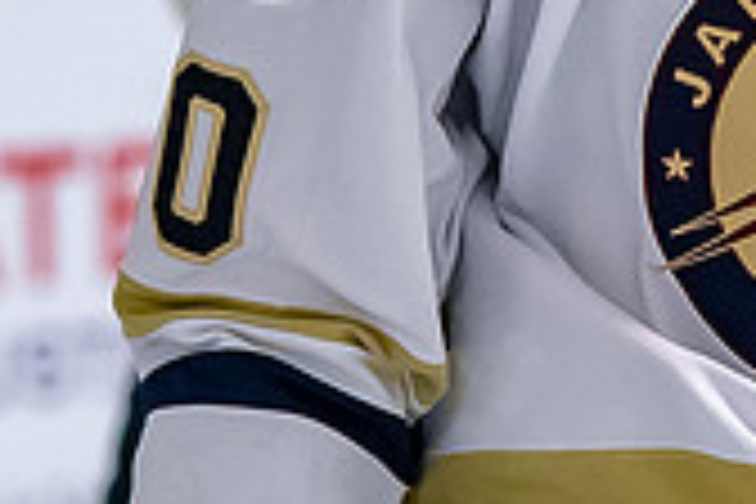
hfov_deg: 1.9
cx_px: 892
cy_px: -532
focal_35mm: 1095
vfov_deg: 1.3
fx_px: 22993
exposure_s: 1/800
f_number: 3.2
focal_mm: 145
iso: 2000
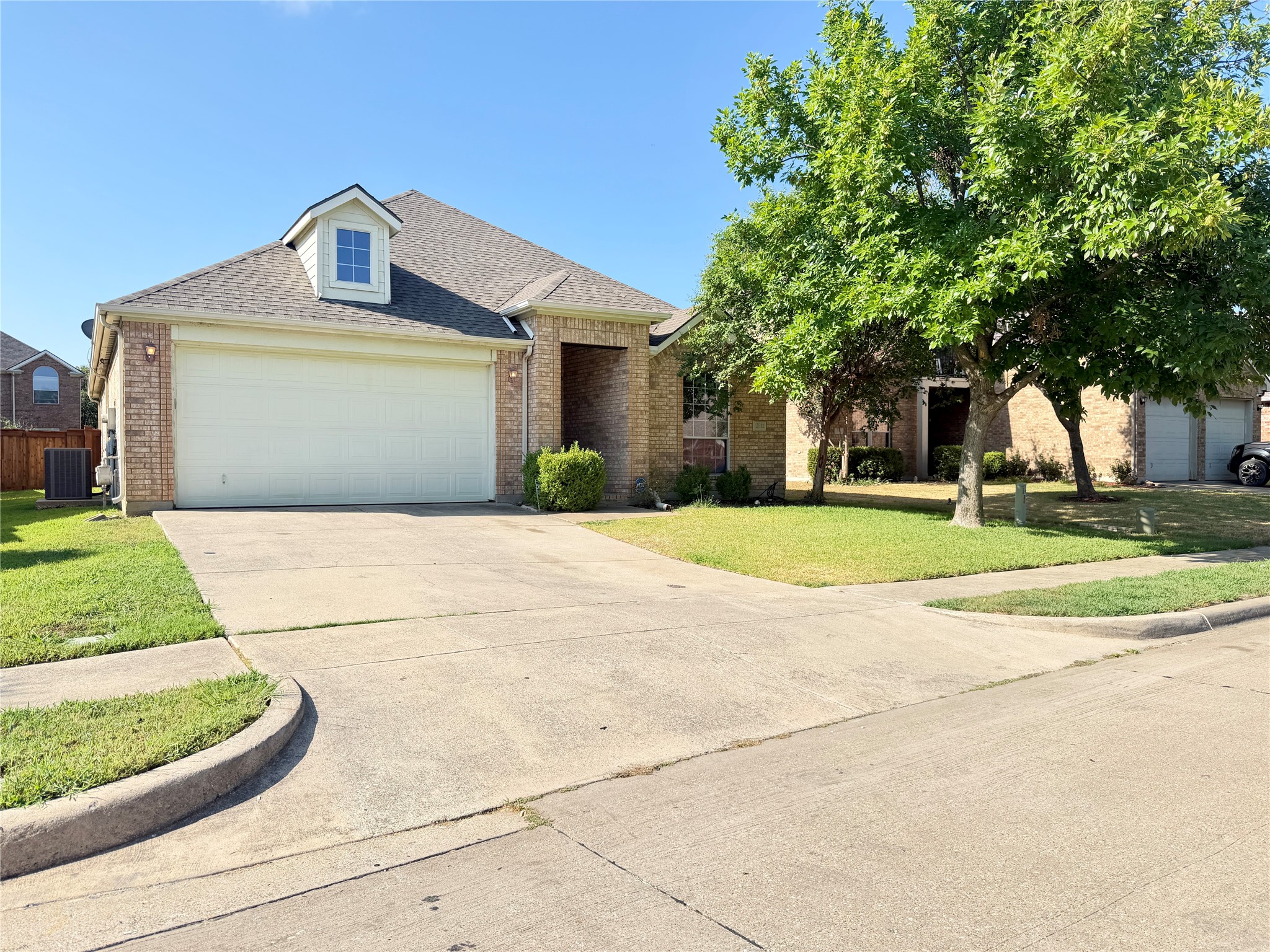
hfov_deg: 71.6
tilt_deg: -0.9
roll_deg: +0.4
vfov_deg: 56.8
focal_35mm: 24
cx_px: 635
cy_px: 476
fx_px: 881
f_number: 1.78
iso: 80
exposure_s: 1/1727
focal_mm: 6.76
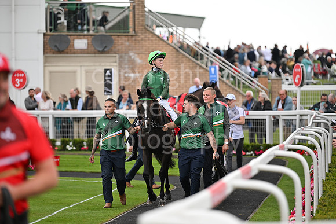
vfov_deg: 7.4
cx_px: 168
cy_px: 112
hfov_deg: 11.1
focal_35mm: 185
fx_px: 1727
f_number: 2.8
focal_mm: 185
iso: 1600
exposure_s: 1/500
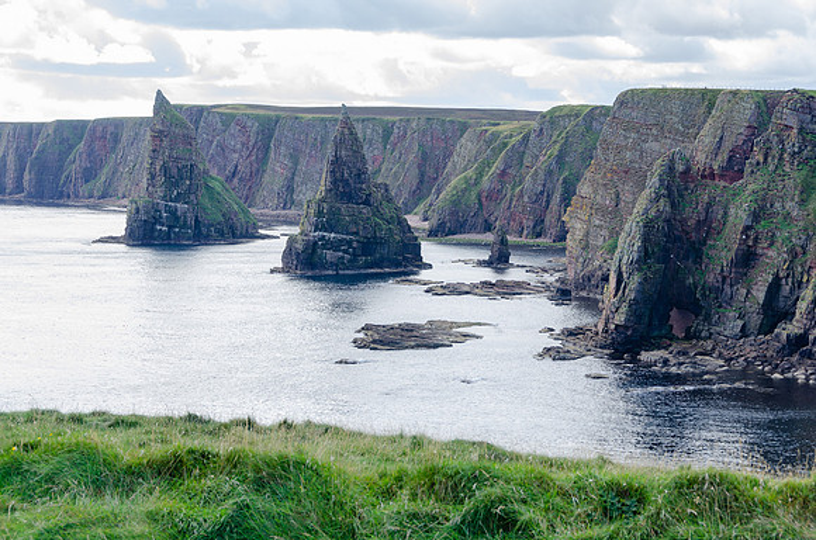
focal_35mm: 84
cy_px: 270
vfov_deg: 16.2
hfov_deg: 24.2
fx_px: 1900
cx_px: 408
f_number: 8
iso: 100
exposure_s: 1/60
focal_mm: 56
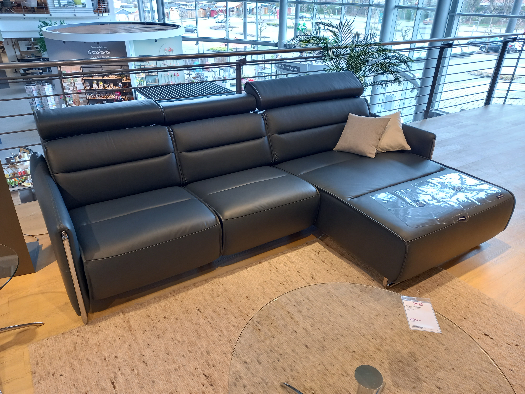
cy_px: 197
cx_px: 262
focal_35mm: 25
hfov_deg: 69.4
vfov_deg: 54.9
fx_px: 379
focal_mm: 4.6
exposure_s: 1/60
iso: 160
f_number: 2
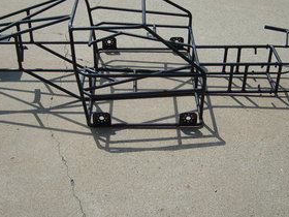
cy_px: 82
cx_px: 134
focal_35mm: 50
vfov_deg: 29.0
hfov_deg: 38.2
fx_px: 417
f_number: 7.1
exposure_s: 1/250
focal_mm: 5.8
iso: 50
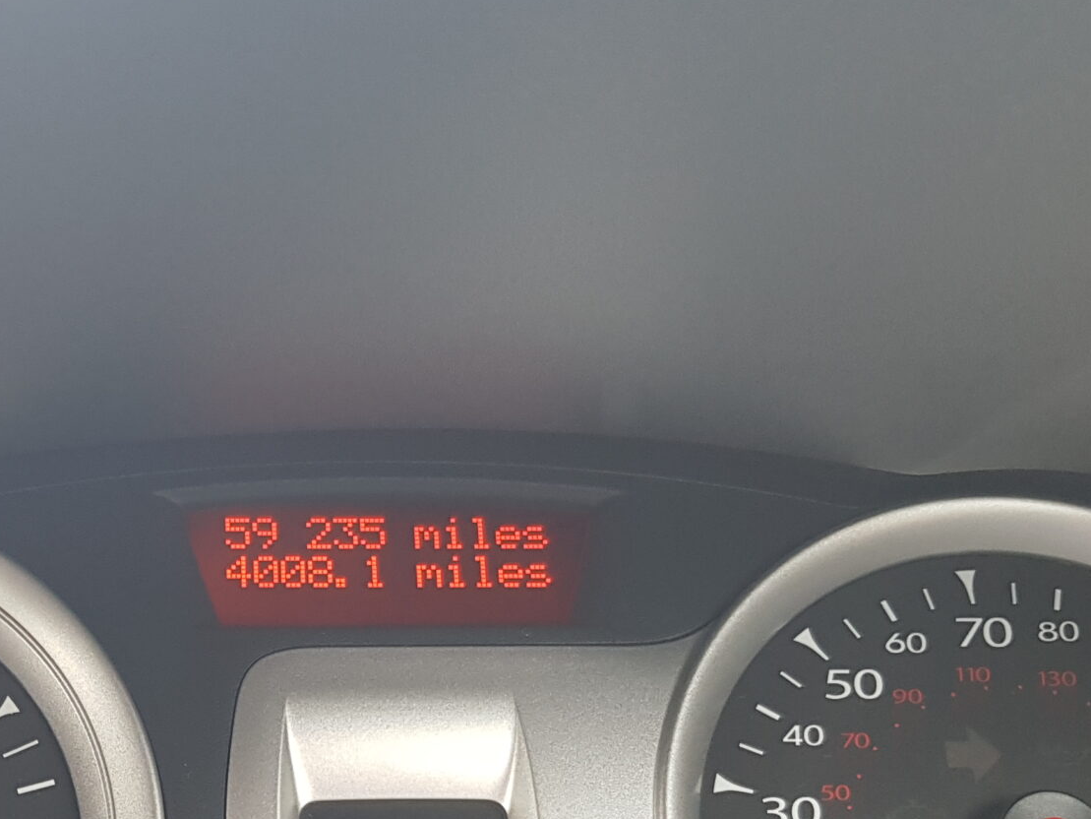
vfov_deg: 23.4
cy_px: 814
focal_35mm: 60
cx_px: 164
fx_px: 1891
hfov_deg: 31.1
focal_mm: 4.2
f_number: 1.7
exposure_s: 1/60
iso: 100
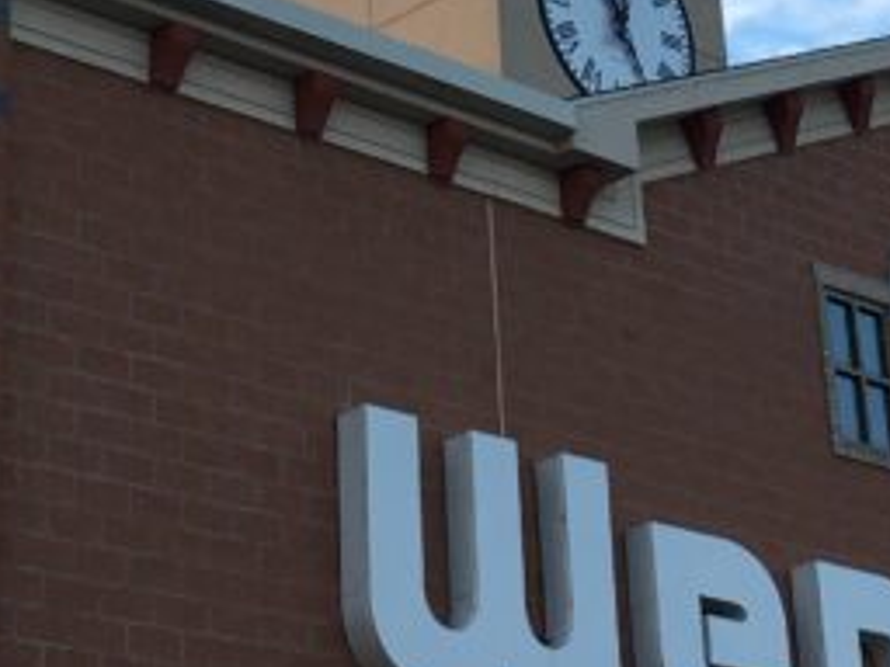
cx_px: 796
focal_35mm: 116
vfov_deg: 12.4
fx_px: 2982
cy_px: -181
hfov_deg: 16.7
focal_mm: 4.15
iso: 25
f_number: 2.2
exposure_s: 1/120
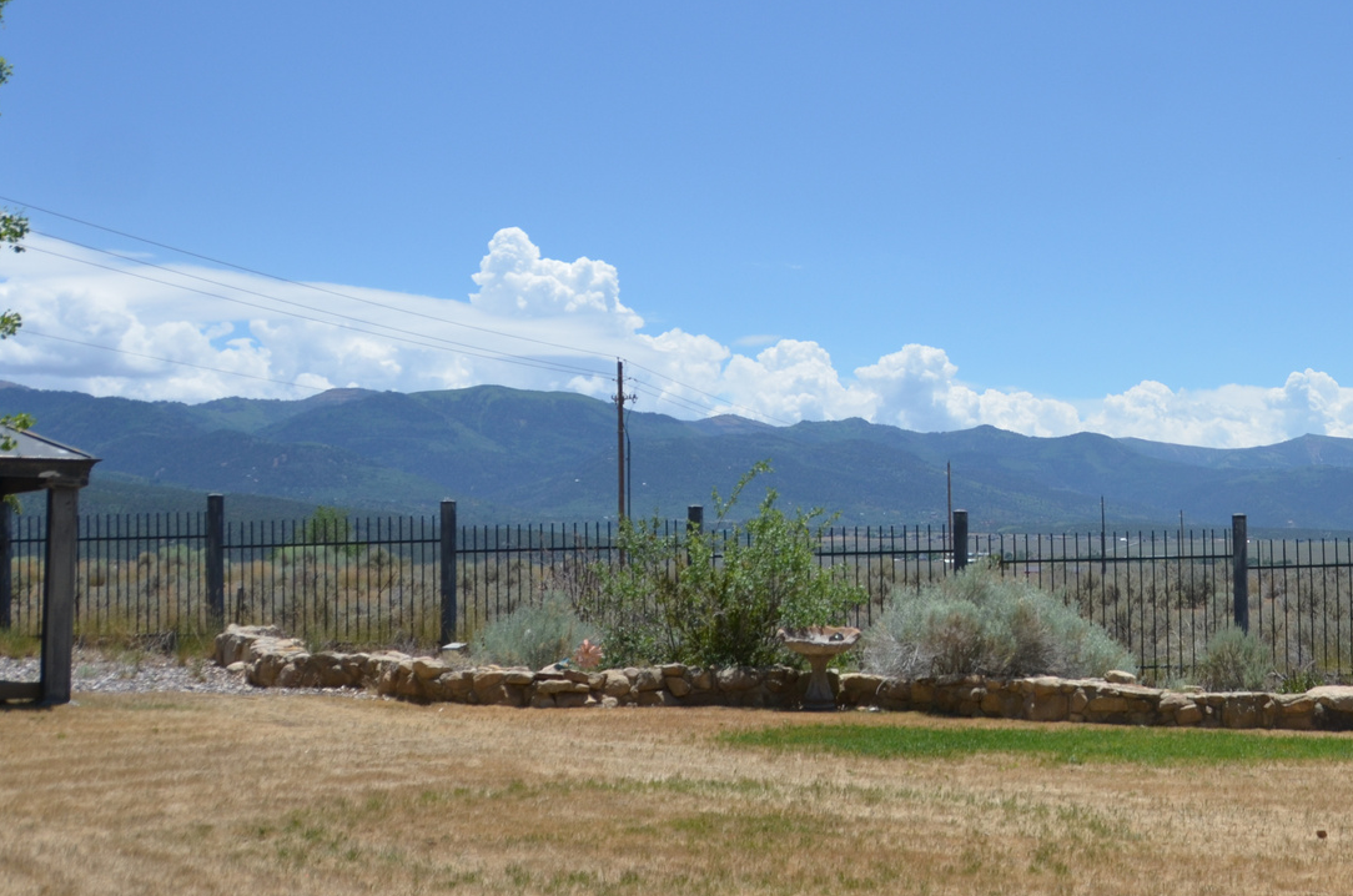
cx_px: 1181
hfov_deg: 36.8
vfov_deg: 26.4
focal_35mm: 51
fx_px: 1913
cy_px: 431
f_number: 3.5
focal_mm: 18
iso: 200
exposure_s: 1/3200
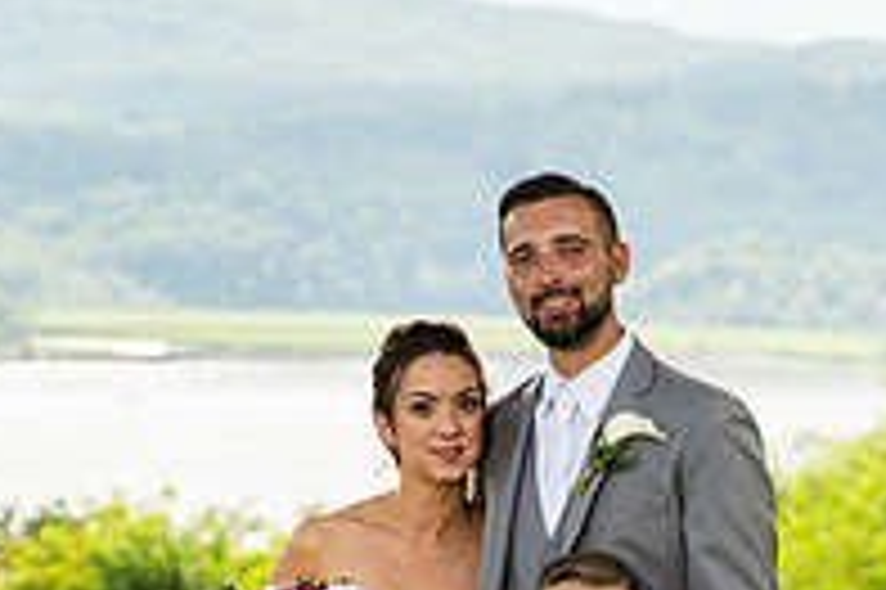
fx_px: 5336
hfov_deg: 9.5
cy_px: 692
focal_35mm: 217
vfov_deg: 6.3
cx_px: 481
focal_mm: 70
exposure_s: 1/4000
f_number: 2.8
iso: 1000
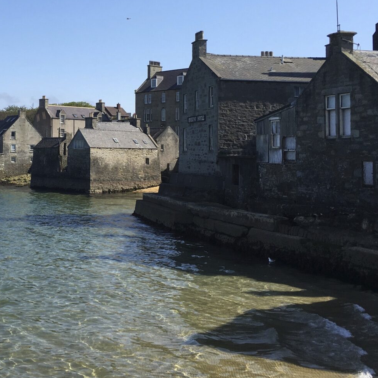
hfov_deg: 31.5
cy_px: 111
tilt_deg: +4.3
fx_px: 642
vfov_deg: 32.4
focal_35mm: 52
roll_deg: -0.6
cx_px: 51
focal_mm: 4.15
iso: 25
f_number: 2.2
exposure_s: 1/1451
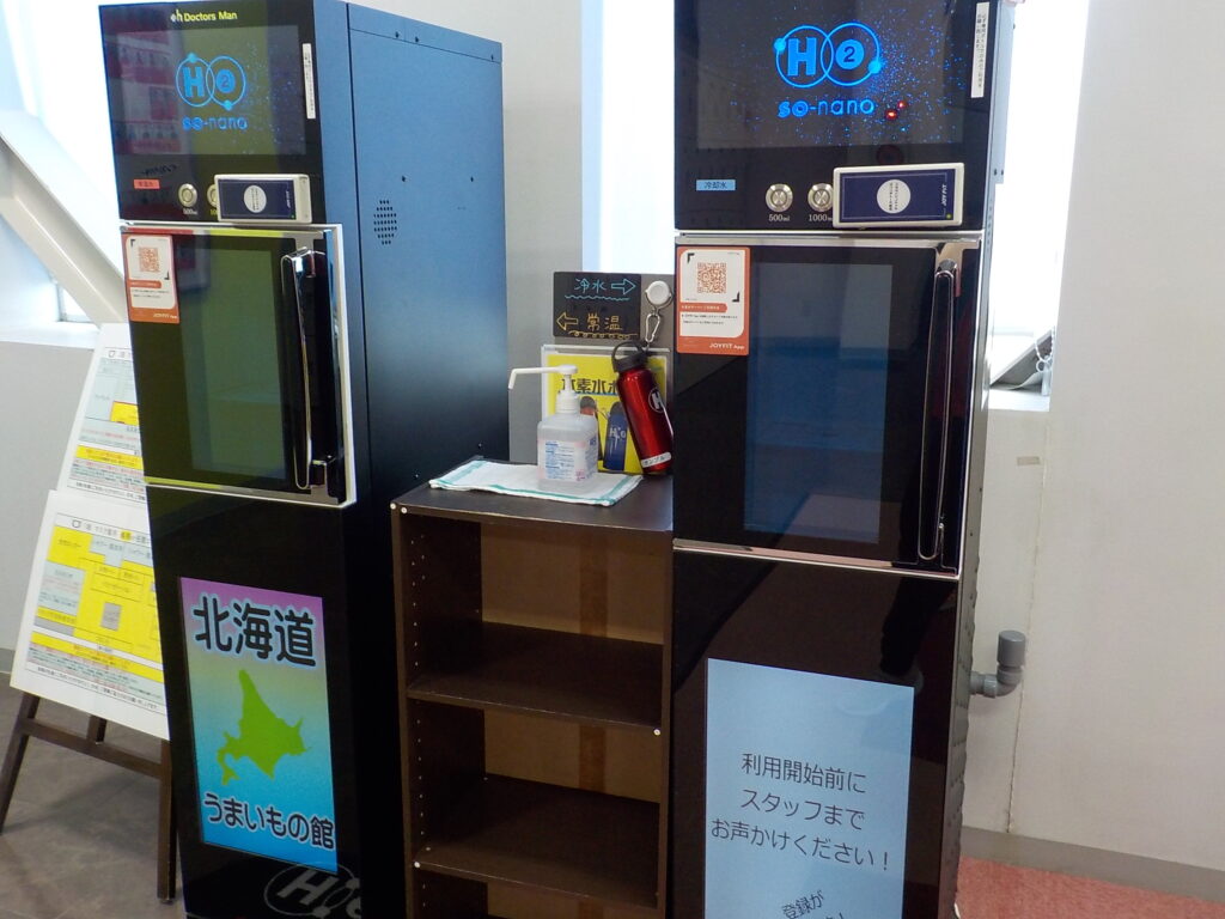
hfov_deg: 60.0
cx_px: 612
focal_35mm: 30
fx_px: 1062
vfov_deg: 46.8
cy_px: 460
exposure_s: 1/30
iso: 280
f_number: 3.3
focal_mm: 4.1
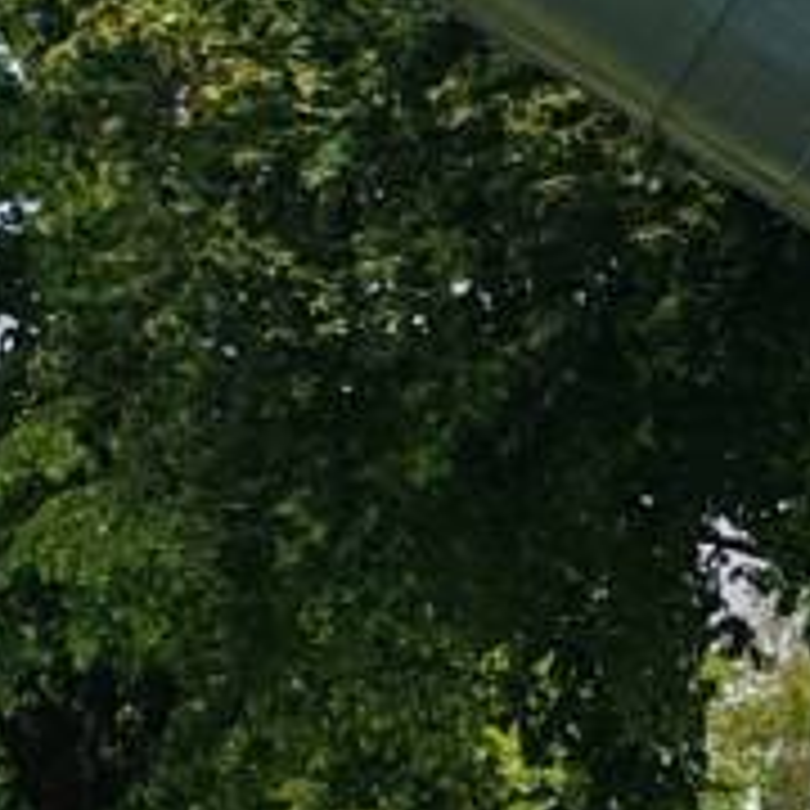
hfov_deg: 9.0
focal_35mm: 159
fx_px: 4209
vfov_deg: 10.8
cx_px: 2380
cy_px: -144
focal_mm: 6.12
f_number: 1.9
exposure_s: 1/780
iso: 50
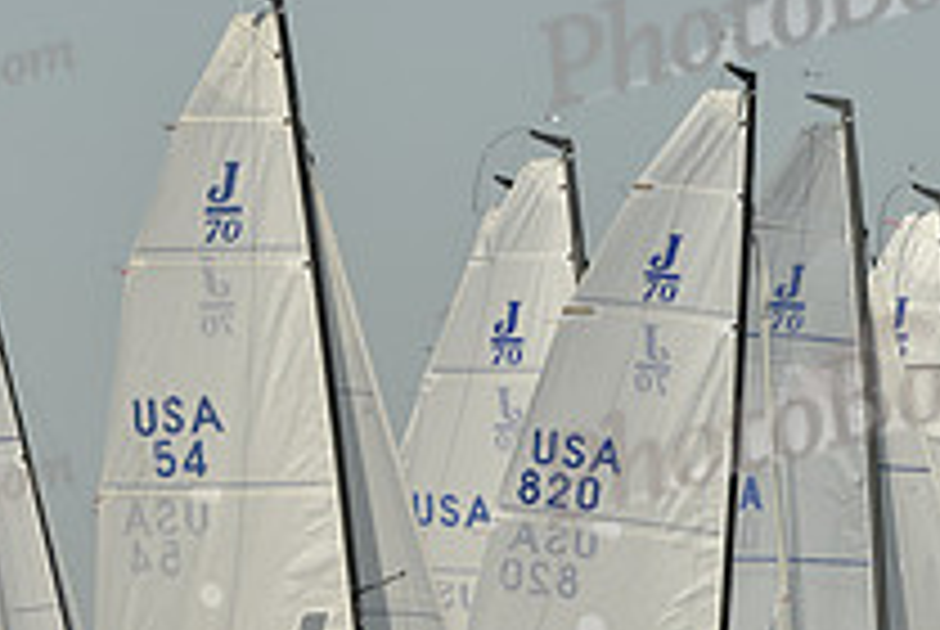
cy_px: 704
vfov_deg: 1.2
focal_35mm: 1108
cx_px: 310
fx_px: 28972
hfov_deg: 1.9
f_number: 8
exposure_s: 1/1250
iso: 280
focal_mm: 400
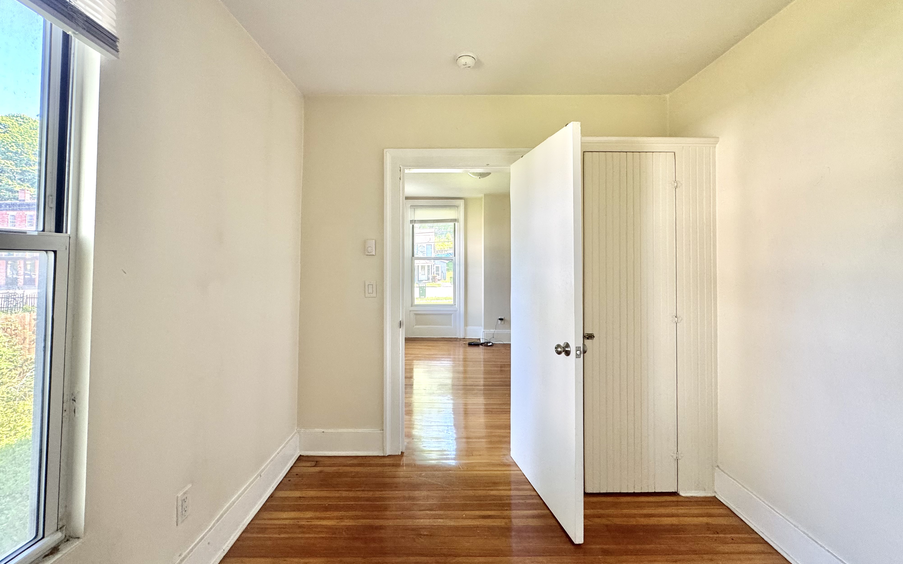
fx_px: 369
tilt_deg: +1.2
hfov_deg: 101.5
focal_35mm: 15
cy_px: 257
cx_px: 448
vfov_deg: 74.6
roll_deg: +0.1
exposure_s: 1/99
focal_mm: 2.22
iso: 160
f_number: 2.2
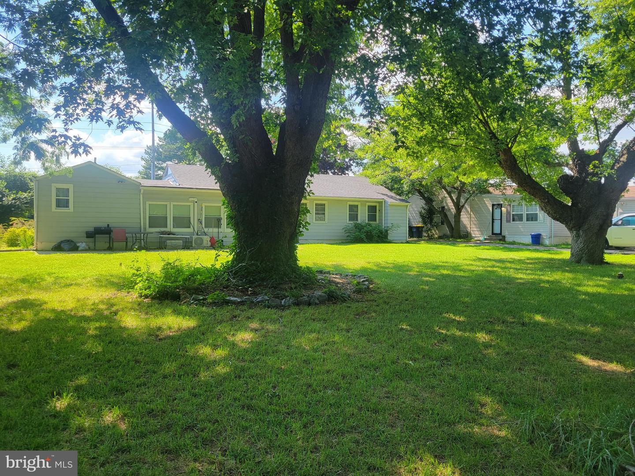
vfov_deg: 53.1
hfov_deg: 67.3
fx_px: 477
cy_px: 238
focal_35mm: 26
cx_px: 318
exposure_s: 1/400
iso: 40
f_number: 1.8
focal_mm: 5.4
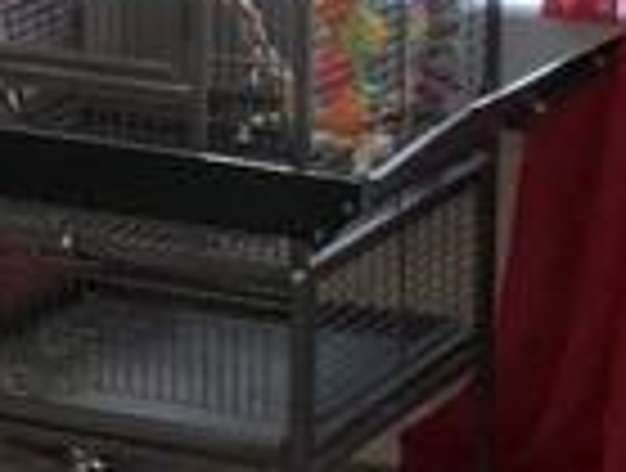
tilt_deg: -13.9
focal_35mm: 213
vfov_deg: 7.0
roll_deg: +1.6
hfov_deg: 9.0
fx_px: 3862
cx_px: -405
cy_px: -31
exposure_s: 1/40
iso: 200
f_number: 1.8
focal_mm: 3
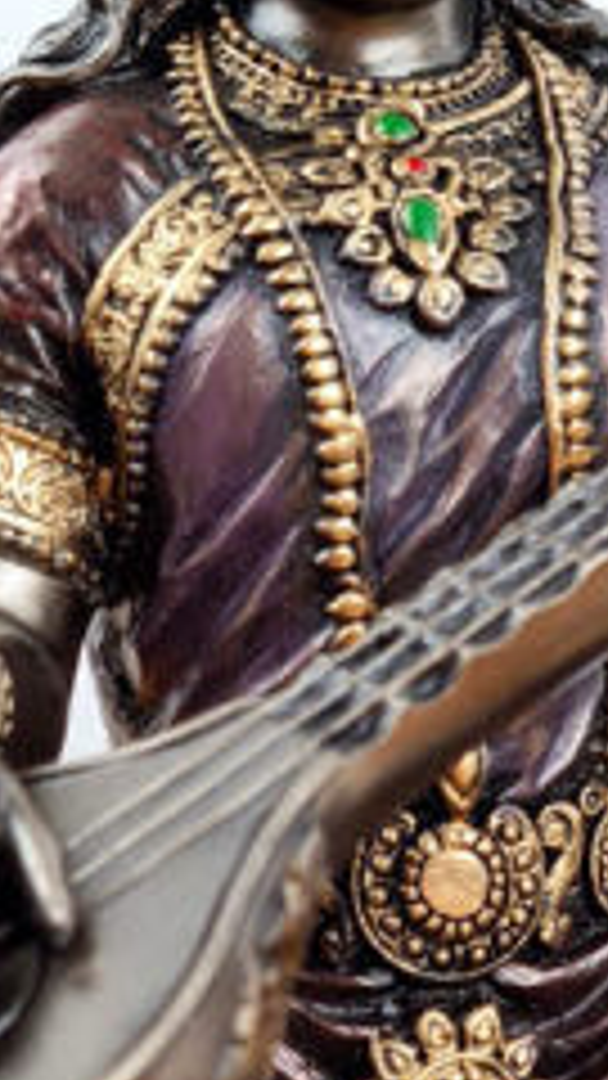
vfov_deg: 19.2
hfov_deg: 11.0
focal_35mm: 110
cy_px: 943
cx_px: 491
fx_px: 3153
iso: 50
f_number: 1.8
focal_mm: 5.4
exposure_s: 1/198
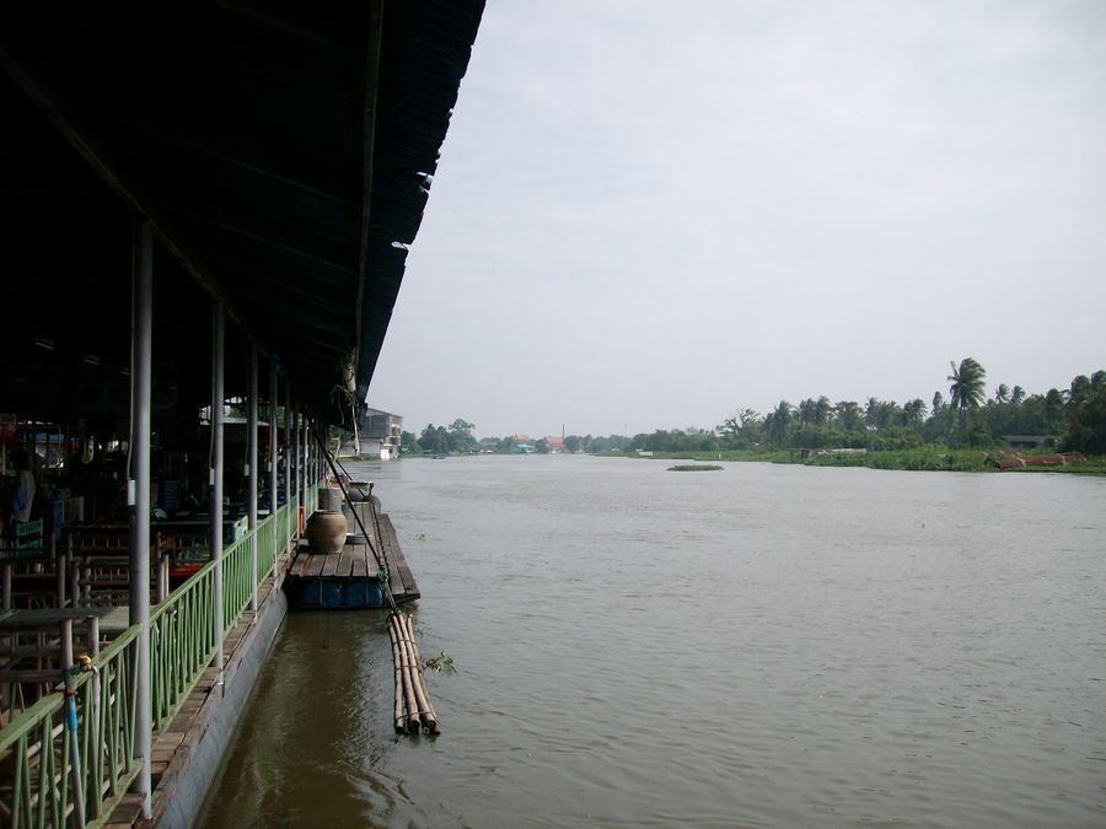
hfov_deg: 52.6
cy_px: 414
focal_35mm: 35
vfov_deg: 40.7
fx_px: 1118
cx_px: 553
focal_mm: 5.8
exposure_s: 1/363
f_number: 7.2
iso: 80
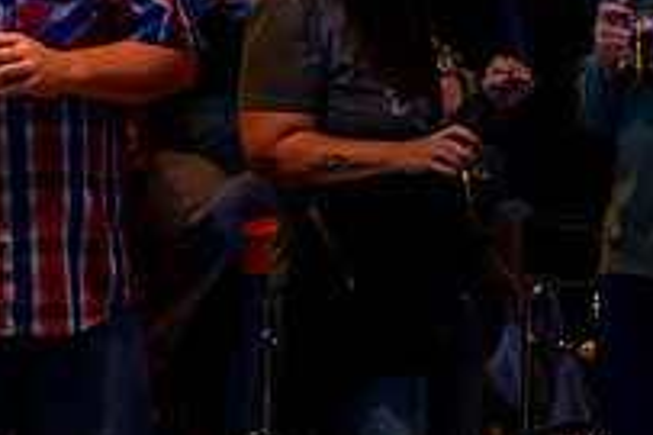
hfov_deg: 7.4
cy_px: -32
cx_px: 180
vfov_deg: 4.9
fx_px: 5075
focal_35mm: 280
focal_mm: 98
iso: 6400
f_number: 4
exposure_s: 1/25
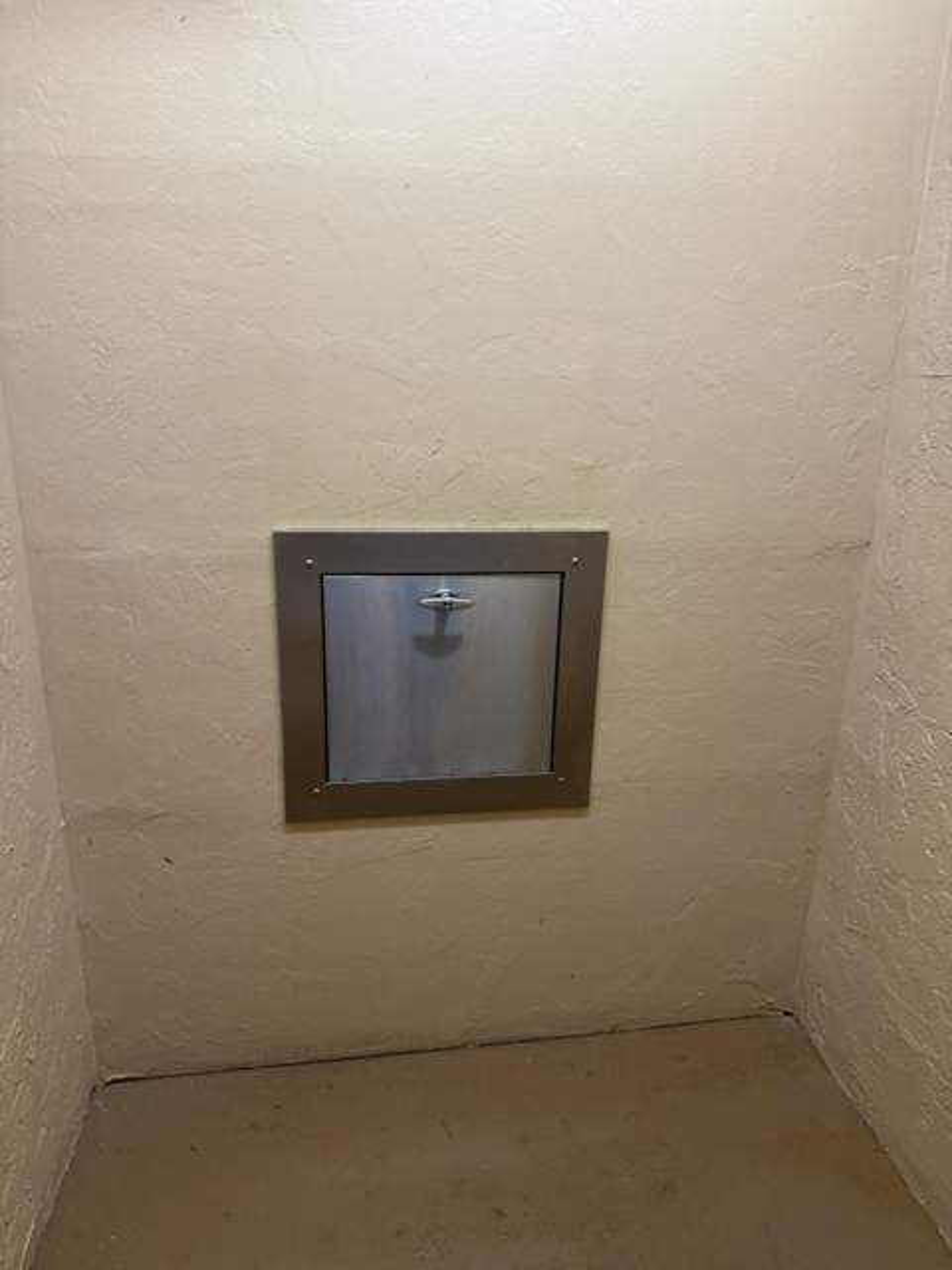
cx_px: 476
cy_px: 635
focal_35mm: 24
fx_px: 880
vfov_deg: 71.6
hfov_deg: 56.8
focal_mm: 6.76
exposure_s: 1/60
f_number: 1.78
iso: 160
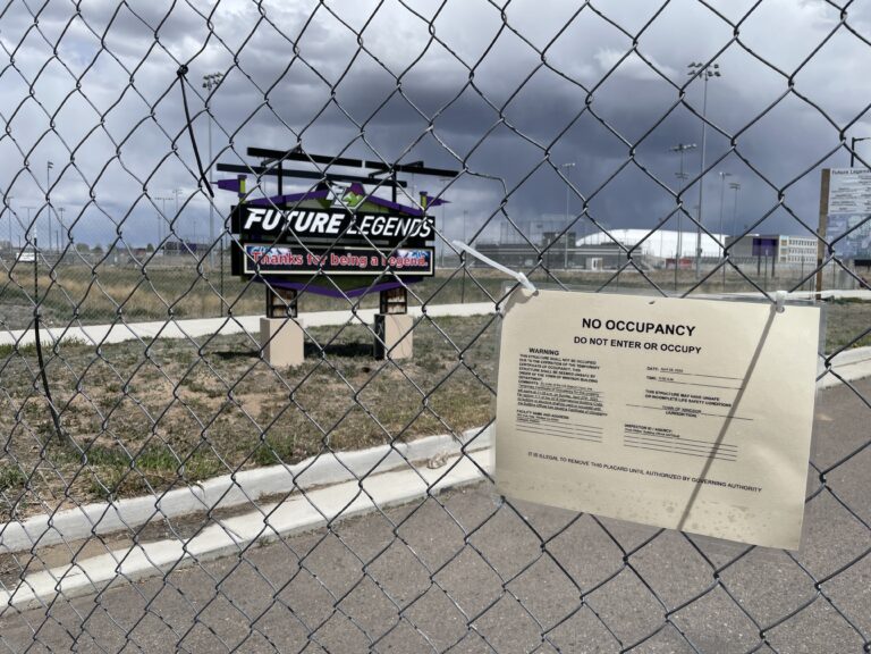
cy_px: 327
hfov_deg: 67.3
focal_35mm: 26
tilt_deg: -4.7
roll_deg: -0.7
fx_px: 654
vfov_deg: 53.1
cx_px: 436
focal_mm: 4.2
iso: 32
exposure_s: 1/7299
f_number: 1.6
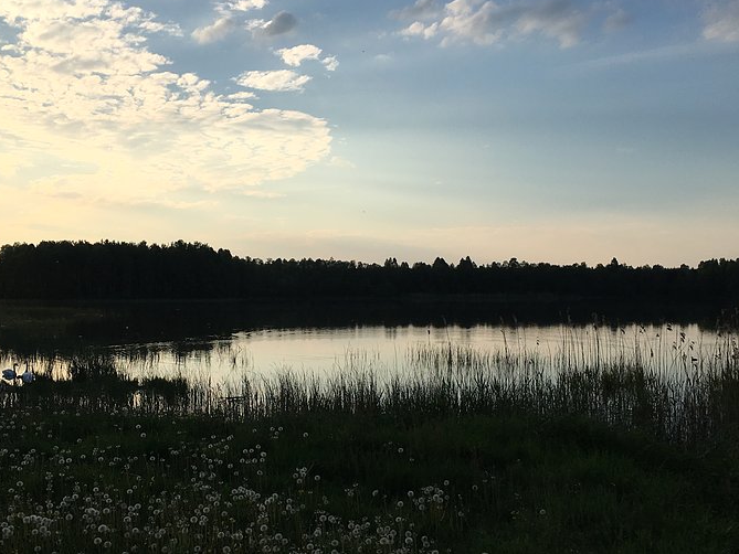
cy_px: 302
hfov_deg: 47.7
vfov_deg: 36.8
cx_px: 308
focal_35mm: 39
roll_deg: -0.4
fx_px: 833
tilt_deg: -1.0
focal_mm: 4.15
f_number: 2.2
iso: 25
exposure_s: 1/1570
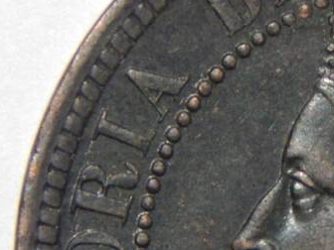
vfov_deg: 2.7
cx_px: 371
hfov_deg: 3.6
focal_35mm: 555
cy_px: 271
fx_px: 5355
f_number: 10.5
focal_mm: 32.8
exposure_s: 1/30
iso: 200
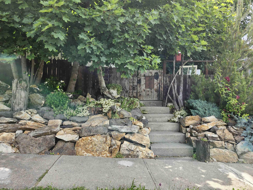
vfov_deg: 58.9
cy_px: 95
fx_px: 168
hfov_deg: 73.9
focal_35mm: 23
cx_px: 126
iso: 25
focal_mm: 5.54
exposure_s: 1/180
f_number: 1.8
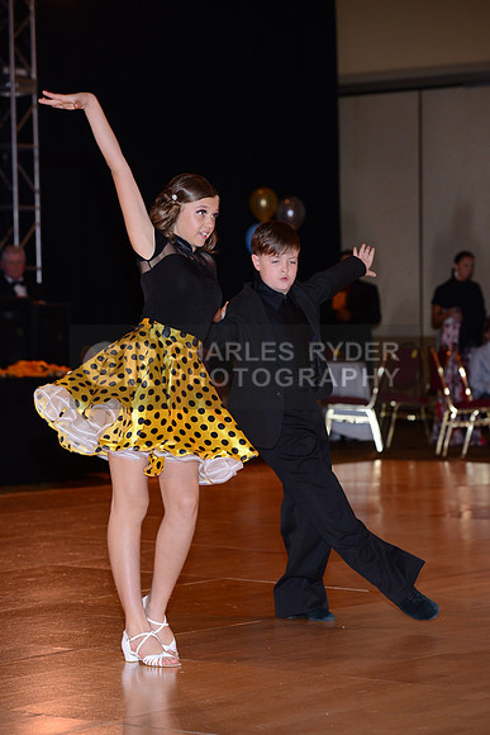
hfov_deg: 11.8
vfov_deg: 17.6
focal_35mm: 116
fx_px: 2367
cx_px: 245
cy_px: 368
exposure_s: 1/200
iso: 1600
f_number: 5
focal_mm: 116
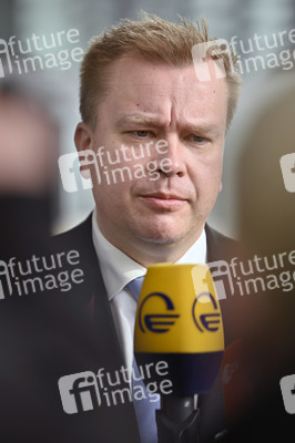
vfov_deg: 10.3
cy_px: 222
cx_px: 148
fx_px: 2462
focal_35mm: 200
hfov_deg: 6.9
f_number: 2.8
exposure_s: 1/400
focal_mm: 200
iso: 160
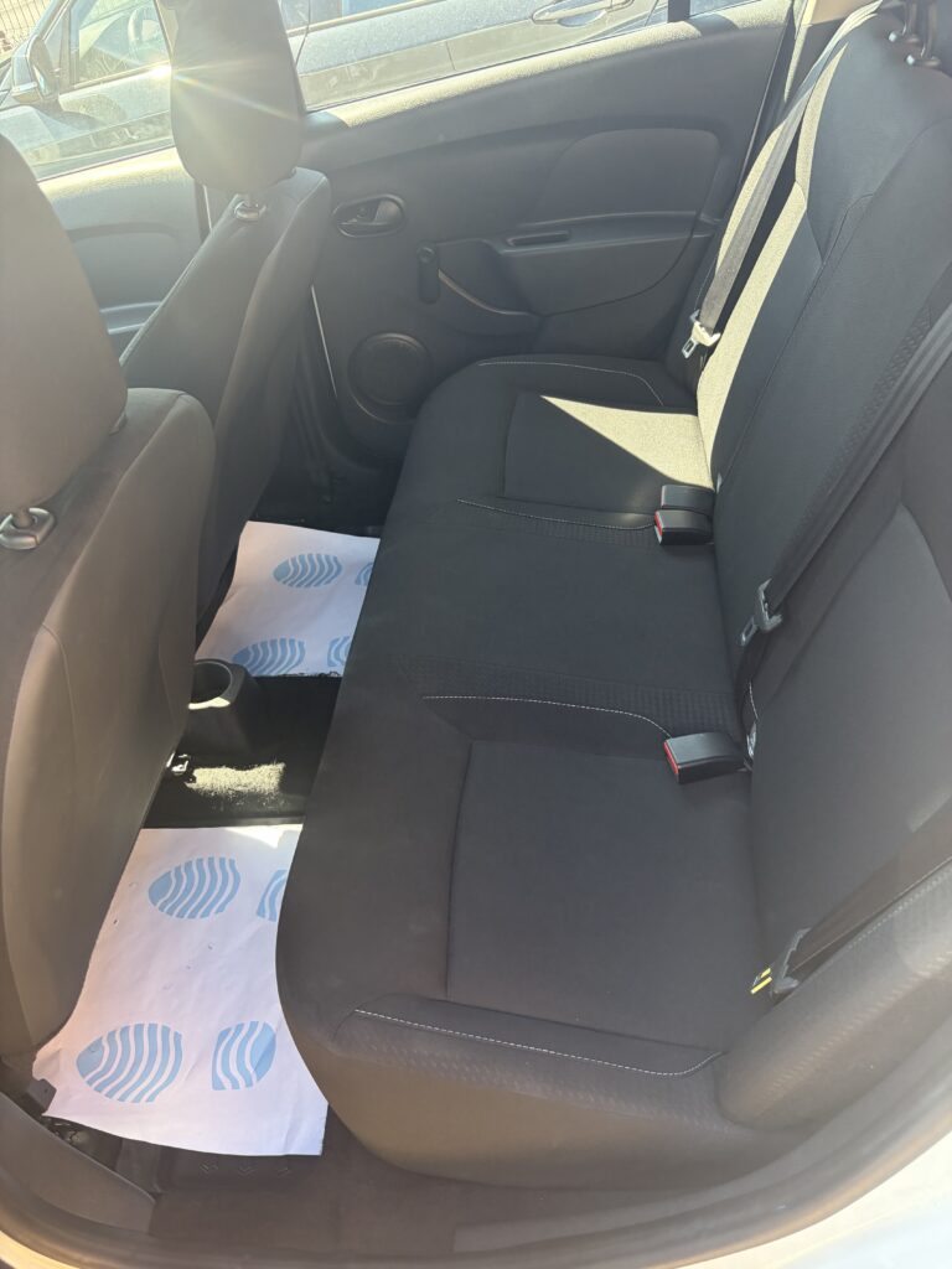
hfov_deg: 53.1
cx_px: 476
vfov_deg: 67.3
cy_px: 634
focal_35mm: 26
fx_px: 953
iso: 125
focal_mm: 5.96
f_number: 1.6
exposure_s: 1/236
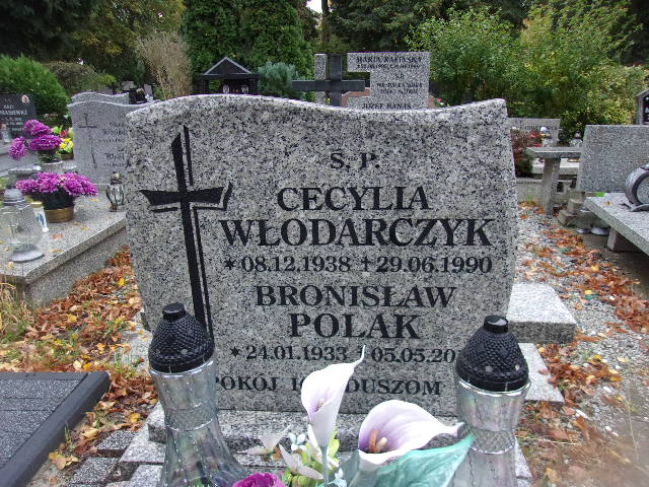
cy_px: 244
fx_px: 506
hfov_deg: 65.3
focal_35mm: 27
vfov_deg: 51.4
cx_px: 324
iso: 191
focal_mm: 4.9
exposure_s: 1/34
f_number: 3
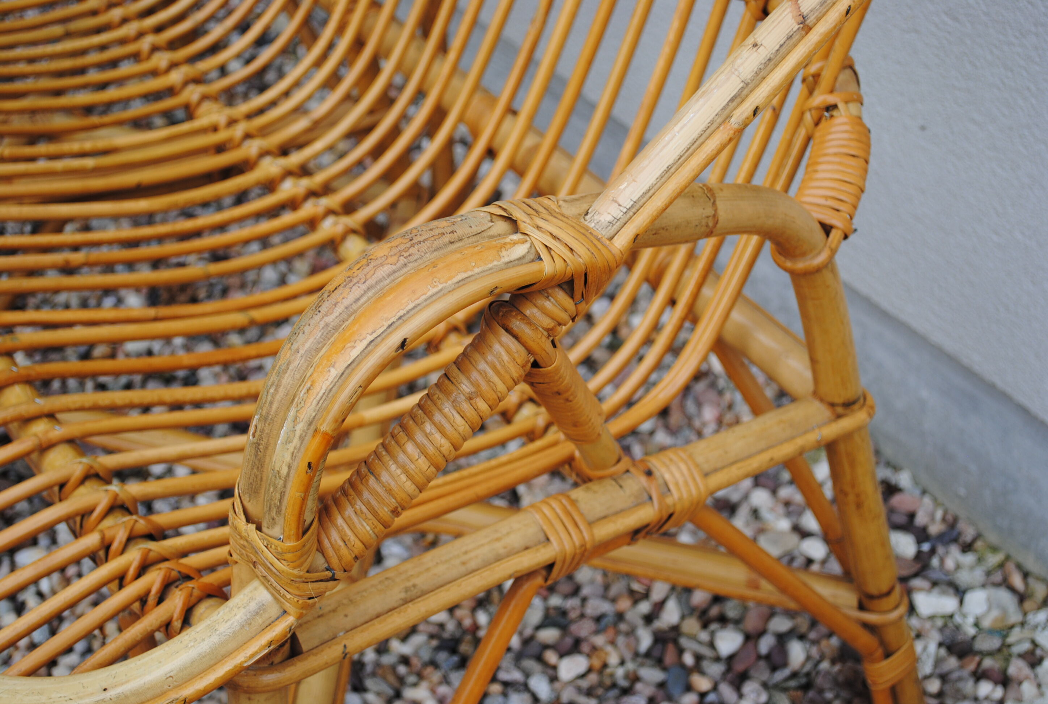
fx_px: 1750
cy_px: 352
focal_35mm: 60
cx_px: 524
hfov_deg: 33.3
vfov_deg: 22.7
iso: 110
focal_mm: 40
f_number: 5.6
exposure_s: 1/125
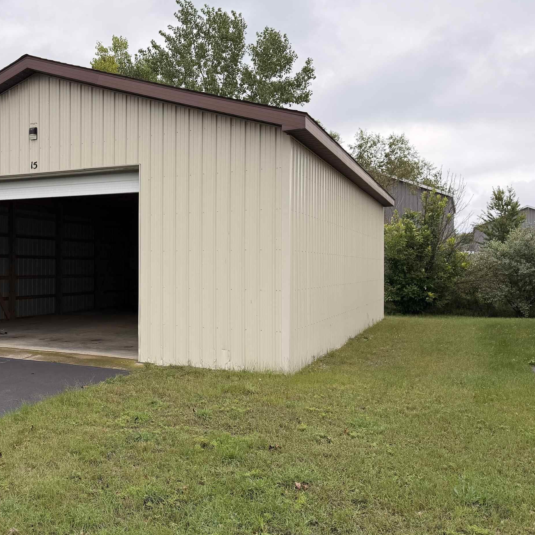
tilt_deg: +0.8
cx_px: 107
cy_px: 255
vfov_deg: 47.2
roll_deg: +0.4
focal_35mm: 35
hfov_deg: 44.9
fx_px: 612
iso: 80
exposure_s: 1/1727
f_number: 1.78
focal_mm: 6.76
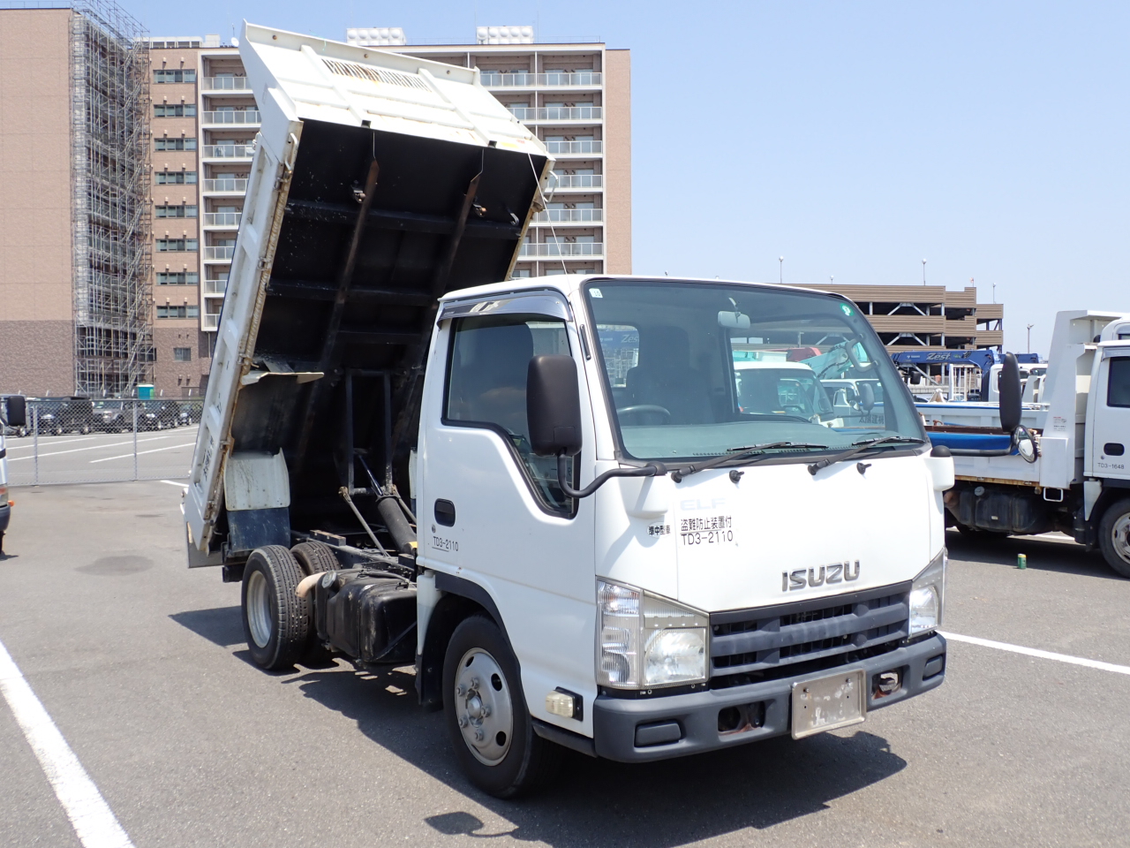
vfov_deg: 44.2
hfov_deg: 56.8
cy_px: 424
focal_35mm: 32
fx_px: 1045
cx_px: 565
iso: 100
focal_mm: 5.79
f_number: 3.2
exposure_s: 1/800
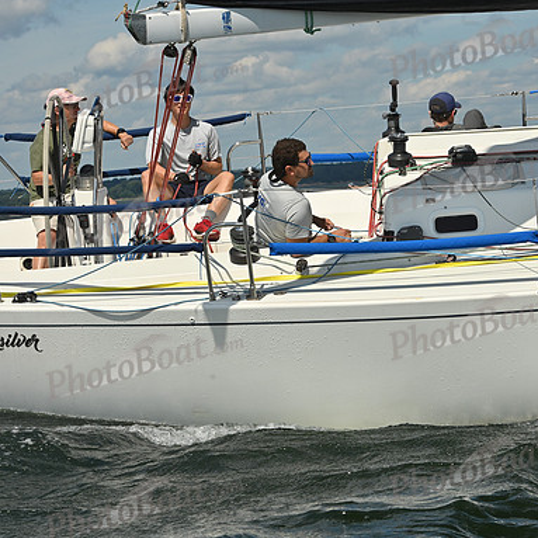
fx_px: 2216
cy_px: 270
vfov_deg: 13.8
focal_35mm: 126
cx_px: 317
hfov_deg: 13.8
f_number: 11
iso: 250
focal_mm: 98
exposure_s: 1/1250
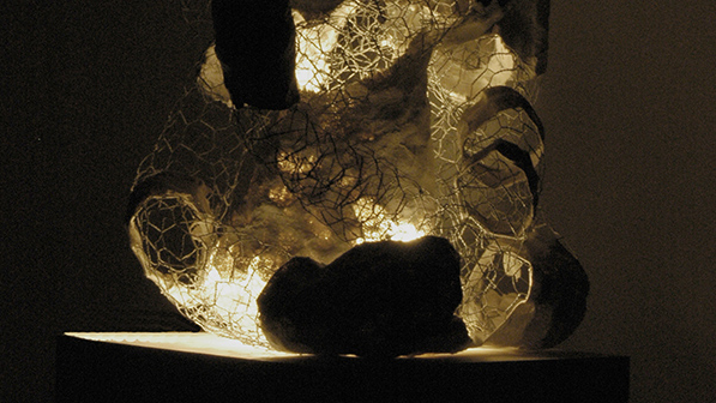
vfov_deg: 6.8
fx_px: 3376
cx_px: 357
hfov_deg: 12.1
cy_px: 52
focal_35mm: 178
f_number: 40
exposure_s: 1/6
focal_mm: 75
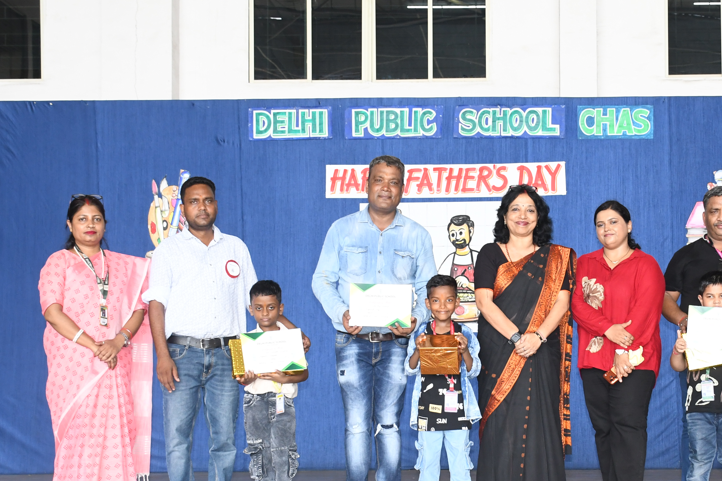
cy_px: 325
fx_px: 1384
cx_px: 530
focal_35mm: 69
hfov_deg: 28.9
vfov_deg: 19.7
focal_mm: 26
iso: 800
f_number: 5
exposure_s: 1/200
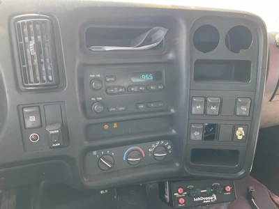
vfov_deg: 48.2
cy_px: 104
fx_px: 234
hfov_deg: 61.7
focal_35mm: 29
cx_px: 140
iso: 64
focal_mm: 3
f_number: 1.8
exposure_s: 1/66
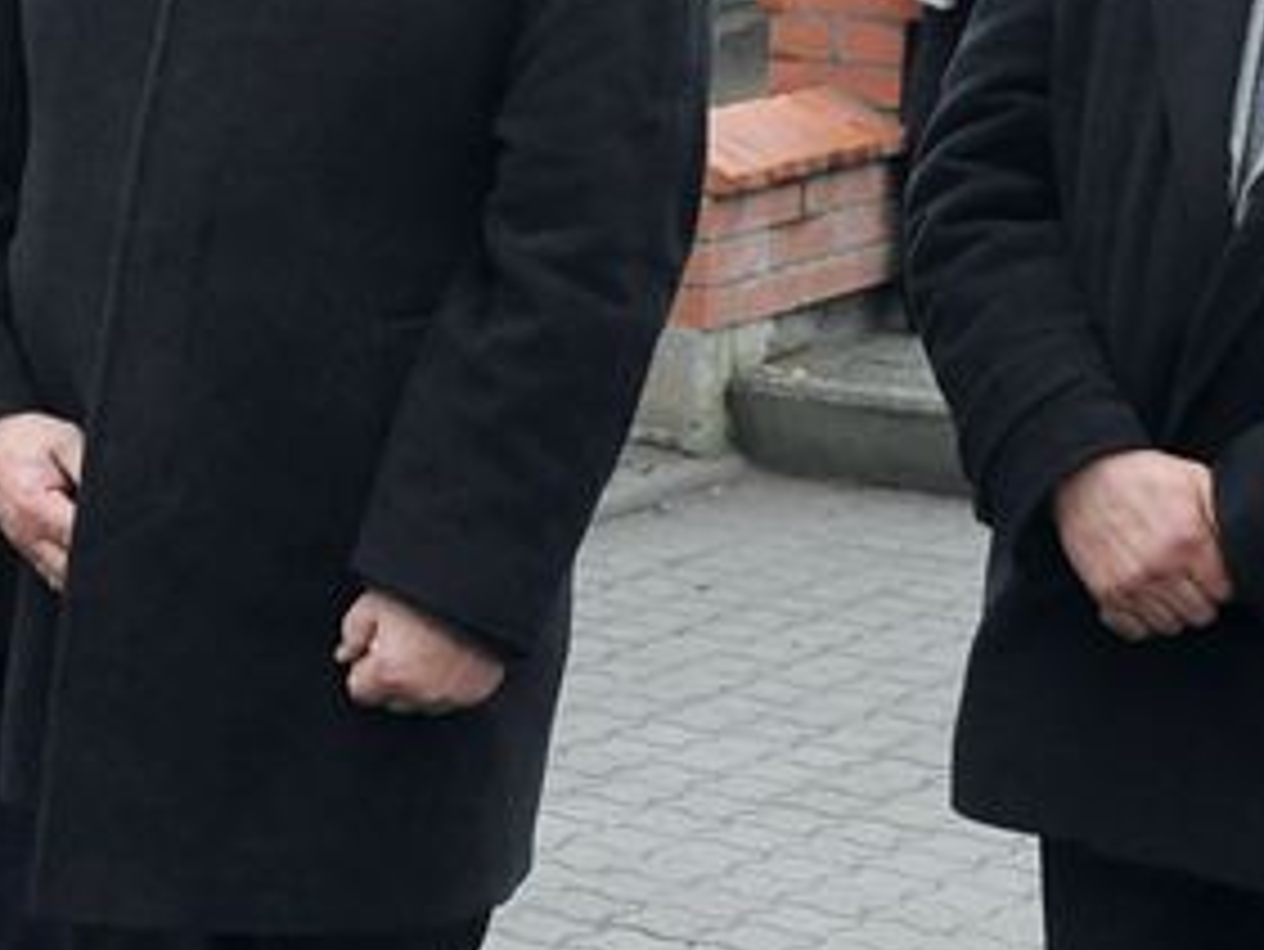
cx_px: 148
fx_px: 5569
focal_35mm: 152
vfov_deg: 9.7
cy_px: 376
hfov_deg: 12.9
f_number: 7.1
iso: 1600
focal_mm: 35
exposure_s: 1/200
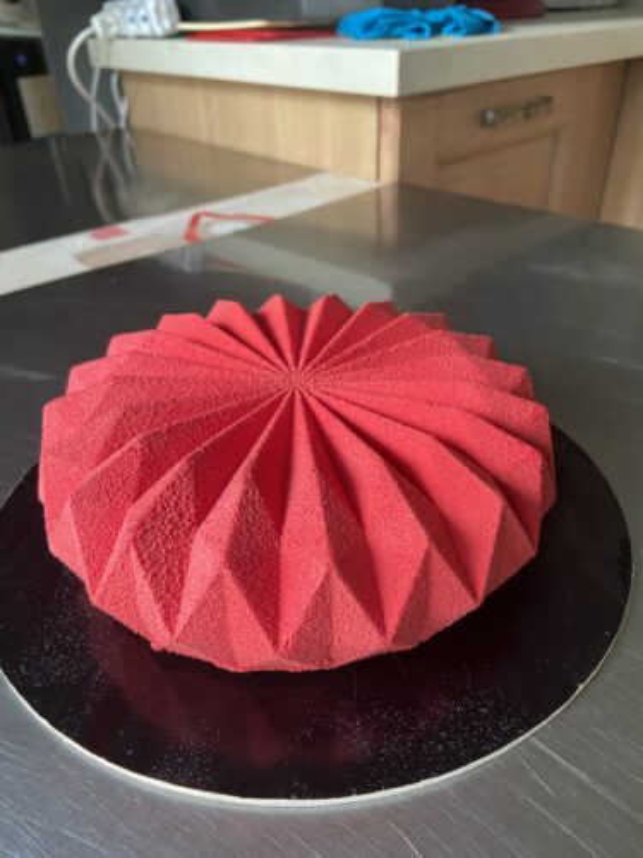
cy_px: 429
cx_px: 322
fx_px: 644
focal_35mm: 26
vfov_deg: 67.3
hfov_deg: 53.1
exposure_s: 1/60
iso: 400
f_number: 1.8
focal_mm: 4.25
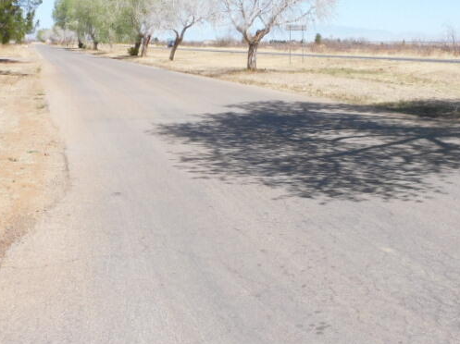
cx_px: 287
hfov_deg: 33.1
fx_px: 770
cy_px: 170
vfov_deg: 25.2
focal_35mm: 58
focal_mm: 8.1
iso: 125
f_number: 4
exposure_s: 1/800
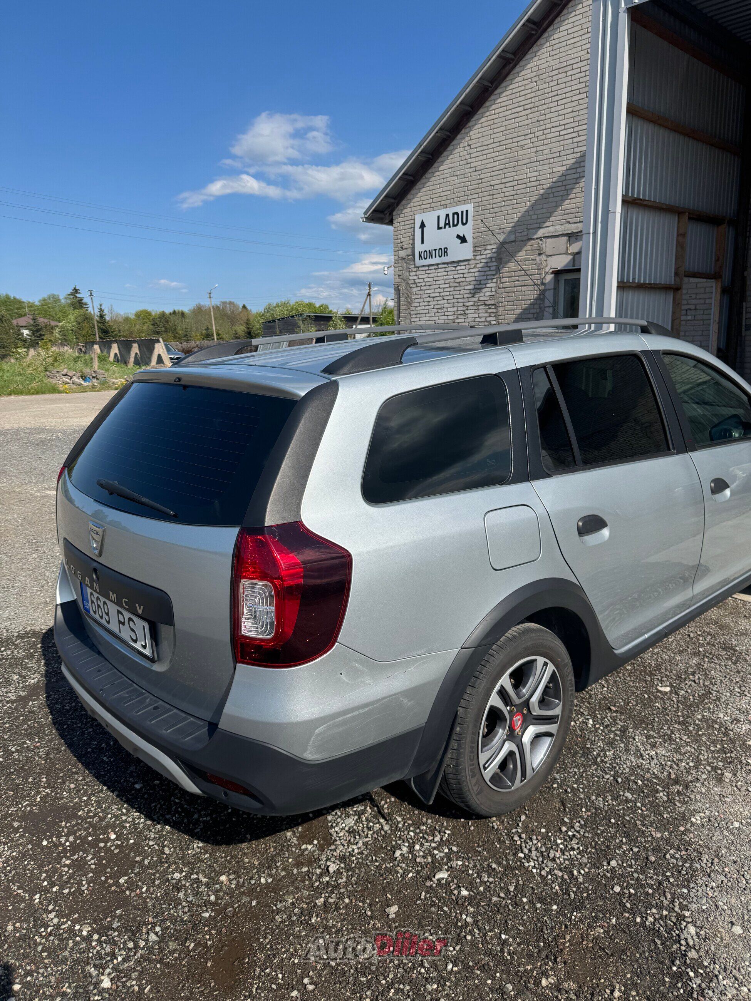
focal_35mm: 24
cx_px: 376
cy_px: 500
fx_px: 694
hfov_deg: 56.8
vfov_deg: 71.6
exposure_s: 1/5348
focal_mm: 6.76
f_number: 1.78
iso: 80
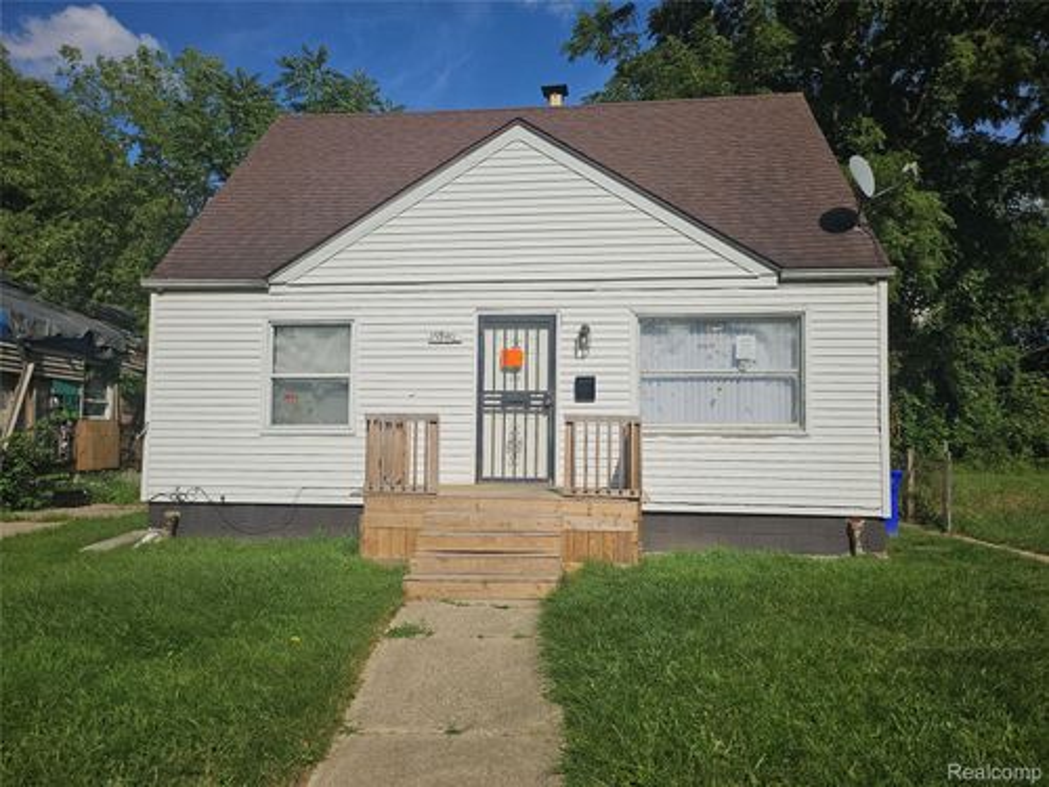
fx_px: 727
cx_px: 524
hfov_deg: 71.6
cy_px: 394
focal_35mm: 24
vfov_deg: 56.8
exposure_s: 1/9871
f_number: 1.8
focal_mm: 5
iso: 50
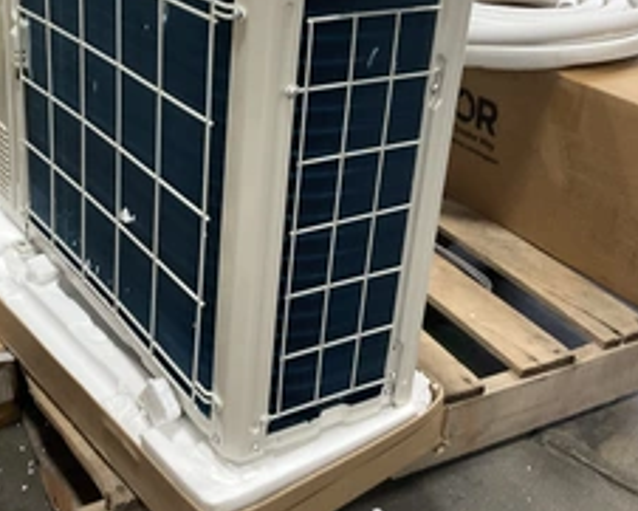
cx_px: 209
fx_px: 945
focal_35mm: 50
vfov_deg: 30.2
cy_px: 203
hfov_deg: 36.9
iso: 250
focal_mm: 3
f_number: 1.8
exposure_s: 1/40
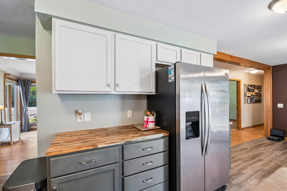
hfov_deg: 100.4
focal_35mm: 15
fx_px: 120
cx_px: 144
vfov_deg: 77.3
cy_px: 96
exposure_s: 1/20
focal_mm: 10
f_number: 6.3
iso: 400
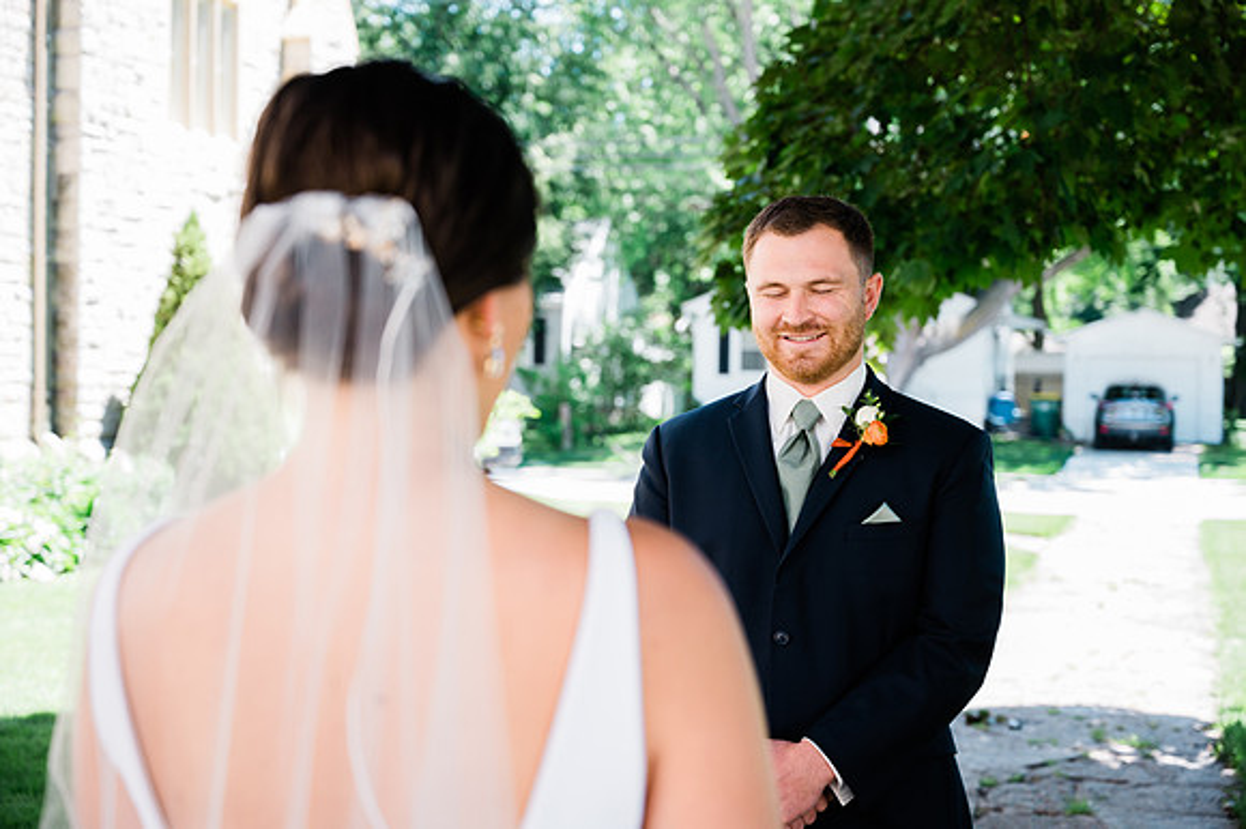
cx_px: 623
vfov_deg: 23.0
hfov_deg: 34.0
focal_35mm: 59
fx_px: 2041
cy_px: 414
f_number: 4
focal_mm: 59
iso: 320
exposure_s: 1/320
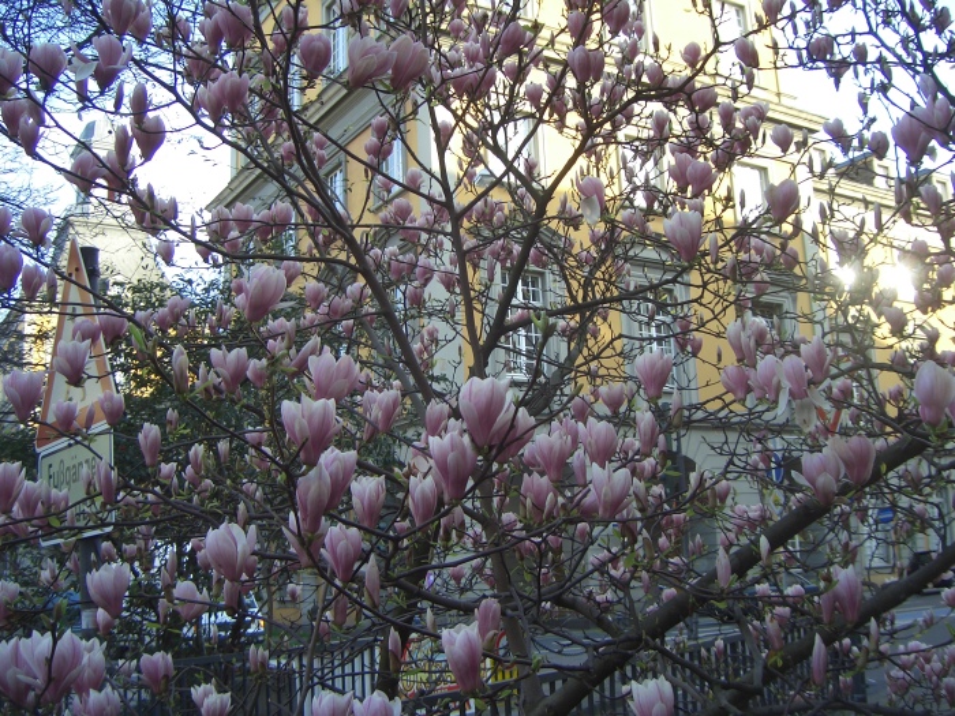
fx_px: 1076
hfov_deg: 47.9
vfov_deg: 36.8
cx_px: 478
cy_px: 358
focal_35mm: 39
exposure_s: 1/125
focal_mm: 8
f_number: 2.8
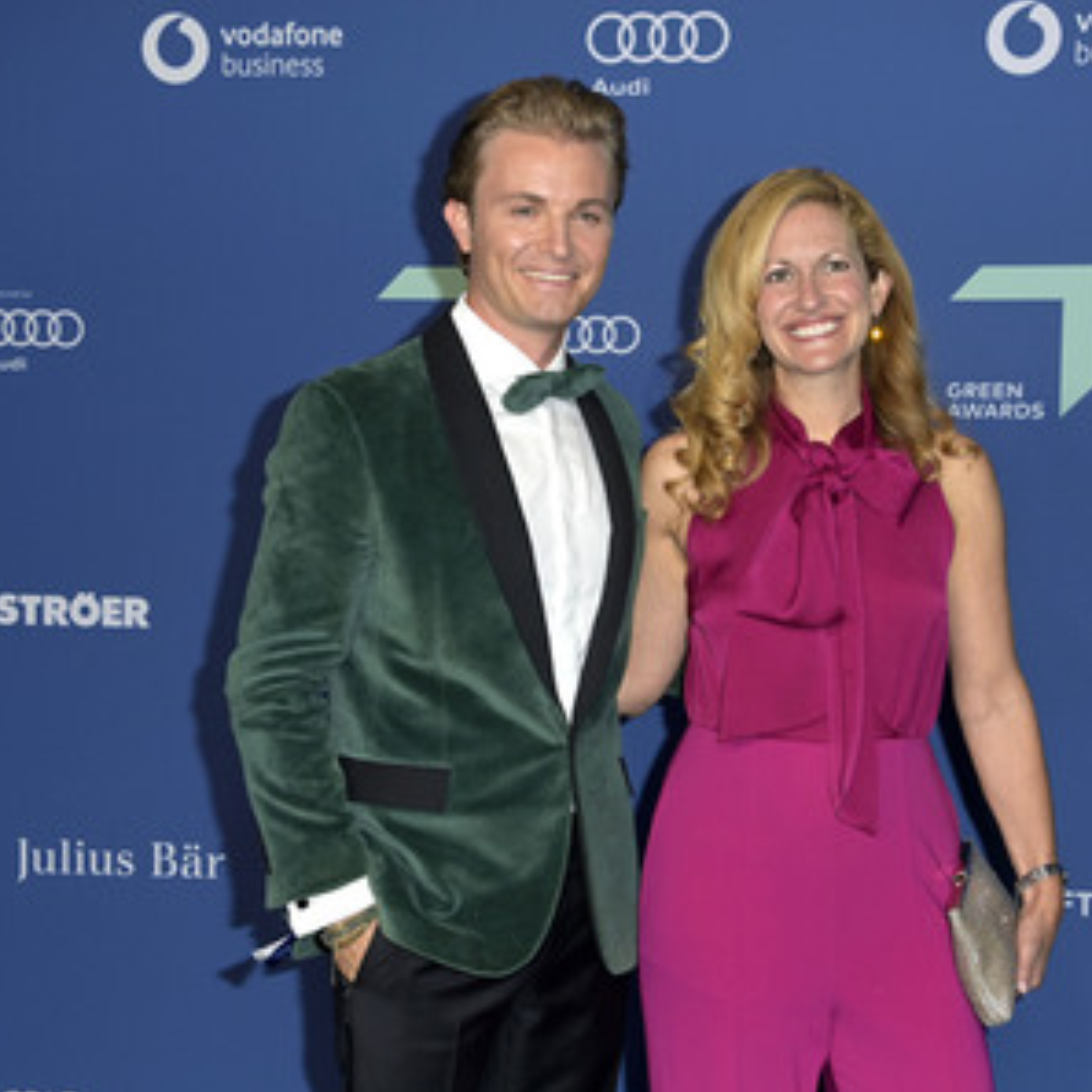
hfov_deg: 25.7
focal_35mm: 67
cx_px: 605
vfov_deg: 25.7
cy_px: 544
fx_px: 2391
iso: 800
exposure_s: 1/250
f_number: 5.6
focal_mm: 52
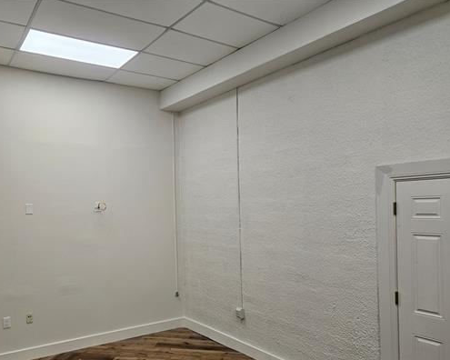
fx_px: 386
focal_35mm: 29
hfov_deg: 59.9
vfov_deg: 49.7
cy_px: 215
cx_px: 178
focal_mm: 5.4
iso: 80
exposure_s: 1/120
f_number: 1.8
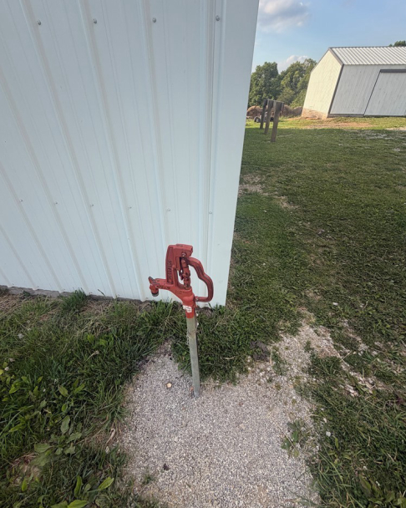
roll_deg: +0.1
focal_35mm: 15
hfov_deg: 84.0
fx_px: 225
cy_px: 249
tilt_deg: -34.1
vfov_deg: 96.8
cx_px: 200
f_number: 2.2
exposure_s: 1/502
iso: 50
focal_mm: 2.22
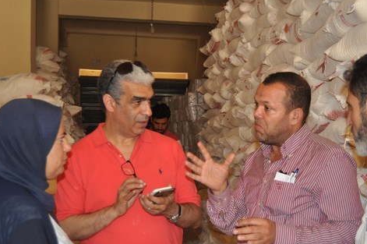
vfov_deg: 25.3
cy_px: 161
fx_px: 540
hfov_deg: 37.5
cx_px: 207
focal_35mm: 53
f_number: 4
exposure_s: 1/60
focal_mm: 26
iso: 800
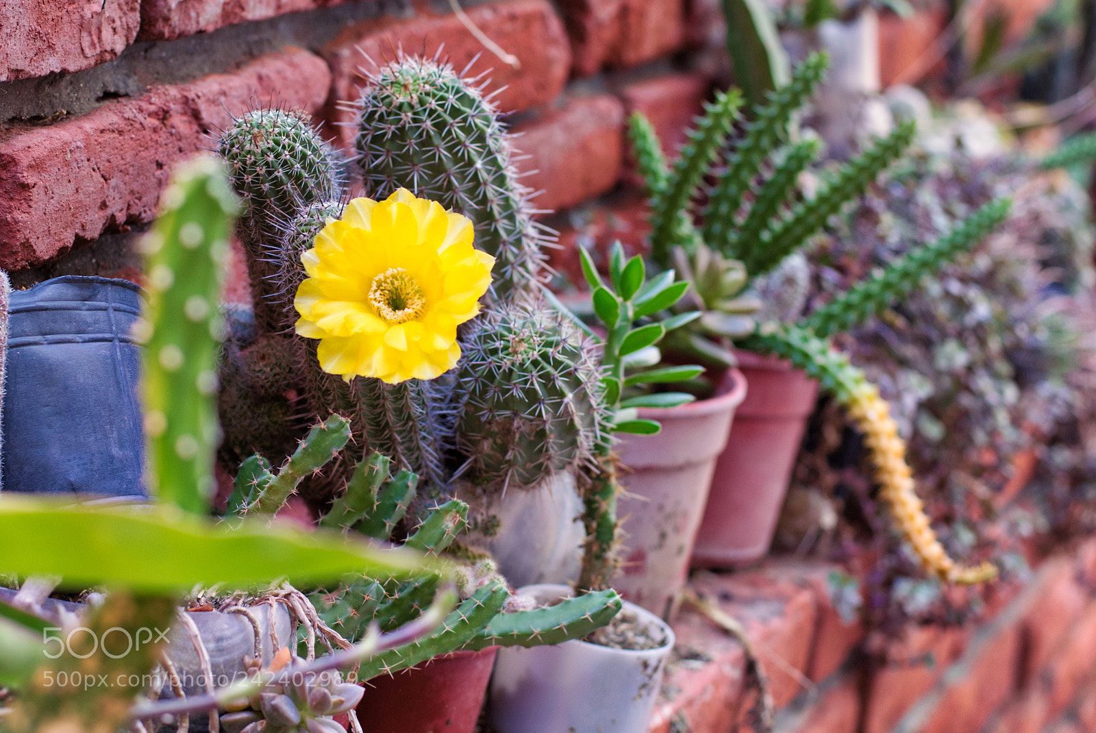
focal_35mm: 75
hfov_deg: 27.0
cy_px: 366
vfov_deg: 18.2
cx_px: 548
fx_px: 2285
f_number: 4.5
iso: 400
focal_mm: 50
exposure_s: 1/125
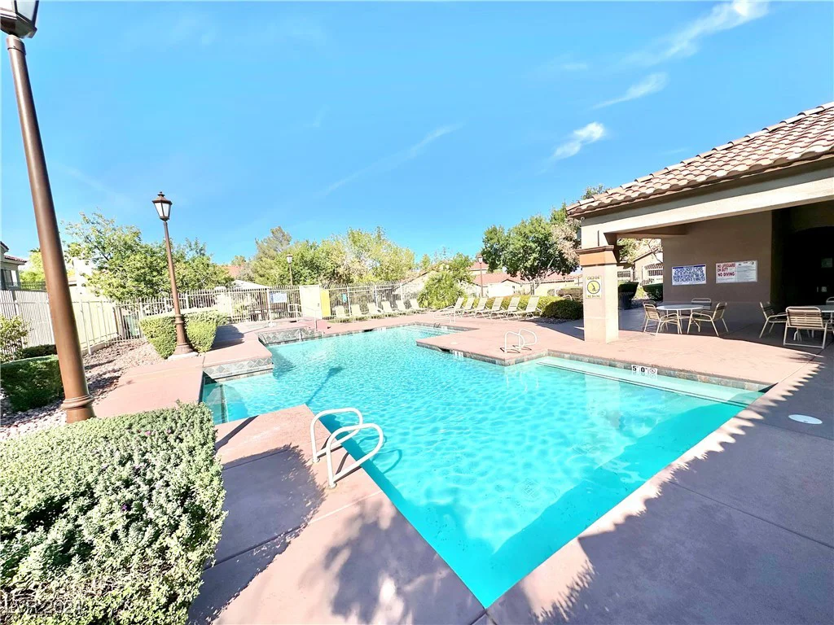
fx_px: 337
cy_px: 312
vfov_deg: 85.7
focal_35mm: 14
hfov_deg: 102.1
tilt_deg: -5.8
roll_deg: +4.4
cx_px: 417
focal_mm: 2.22
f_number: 2.2
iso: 50
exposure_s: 1/3401
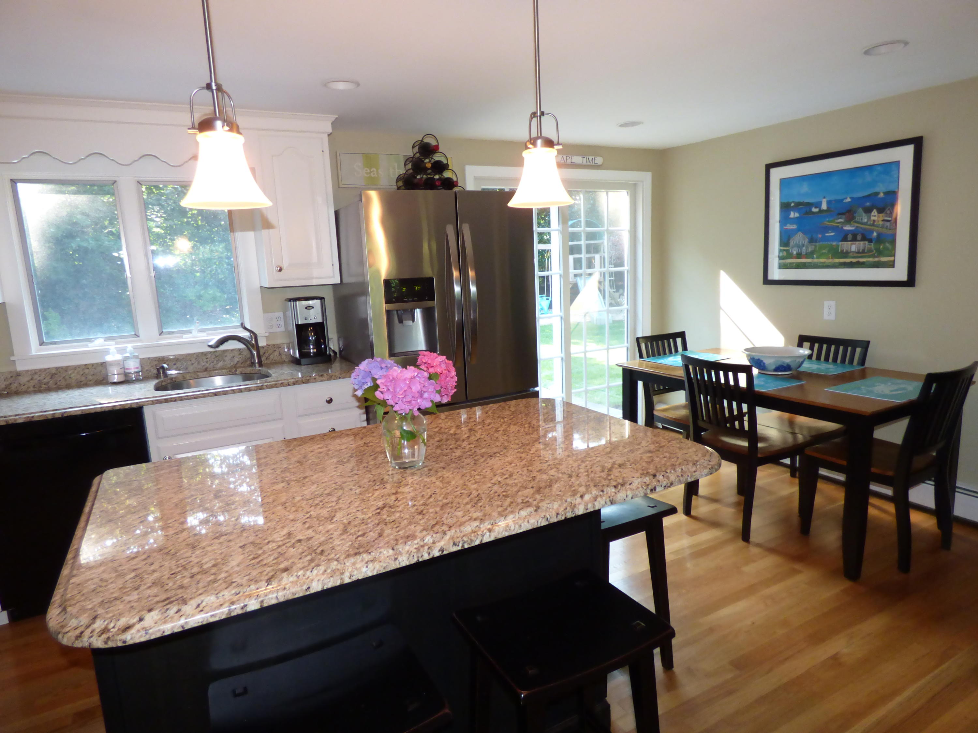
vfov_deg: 66.0
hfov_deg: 81.7
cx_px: 489
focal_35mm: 20
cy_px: 366
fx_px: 565
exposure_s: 1/60
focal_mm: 3.58
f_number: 2.8
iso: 400
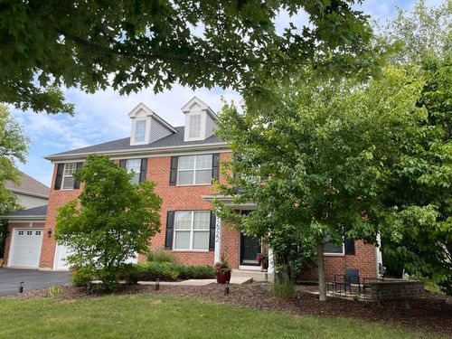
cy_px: 170
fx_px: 339
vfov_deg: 53.1
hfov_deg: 67.3
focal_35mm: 26
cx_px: 226
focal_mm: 5.1
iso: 50
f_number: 1.6
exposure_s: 1/793
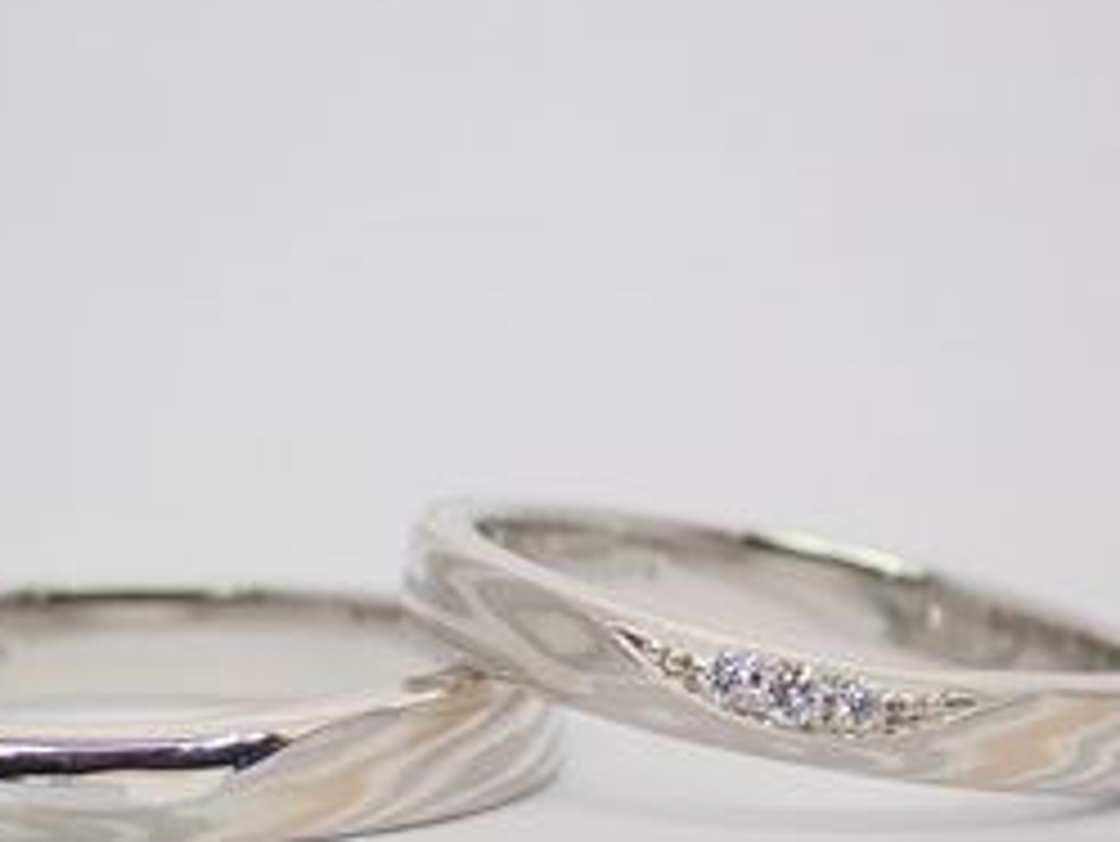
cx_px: 441
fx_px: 4500
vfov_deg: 10.6
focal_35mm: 139
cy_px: 691
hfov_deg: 14.2
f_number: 4.1
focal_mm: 13.65
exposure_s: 1/100
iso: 200
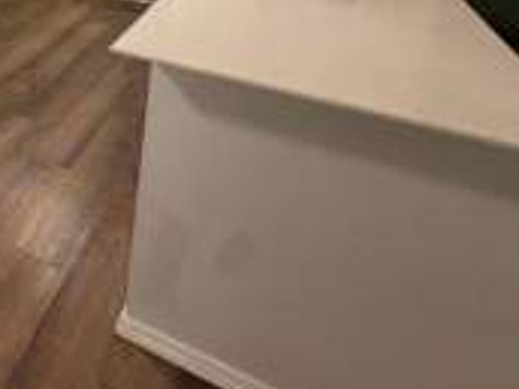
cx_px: -157
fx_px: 585
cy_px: -87
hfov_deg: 34.1
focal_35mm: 39
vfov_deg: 30.7
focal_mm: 2.22
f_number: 2.2
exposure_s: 1/120
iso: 250
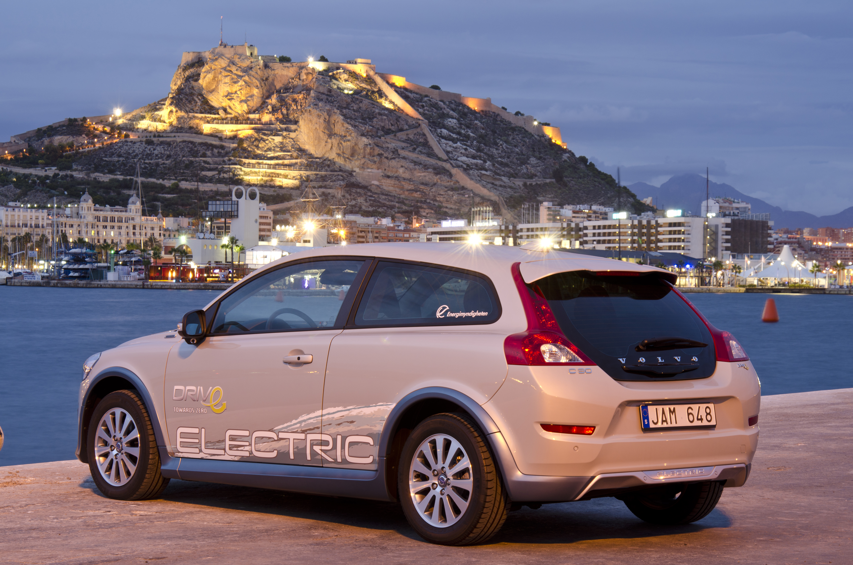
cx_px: 426
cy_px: 282
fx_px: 2128
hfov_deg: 22.7
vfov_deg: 15.1
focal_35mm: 90
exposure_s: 8
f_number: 11
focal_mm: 60
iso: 100
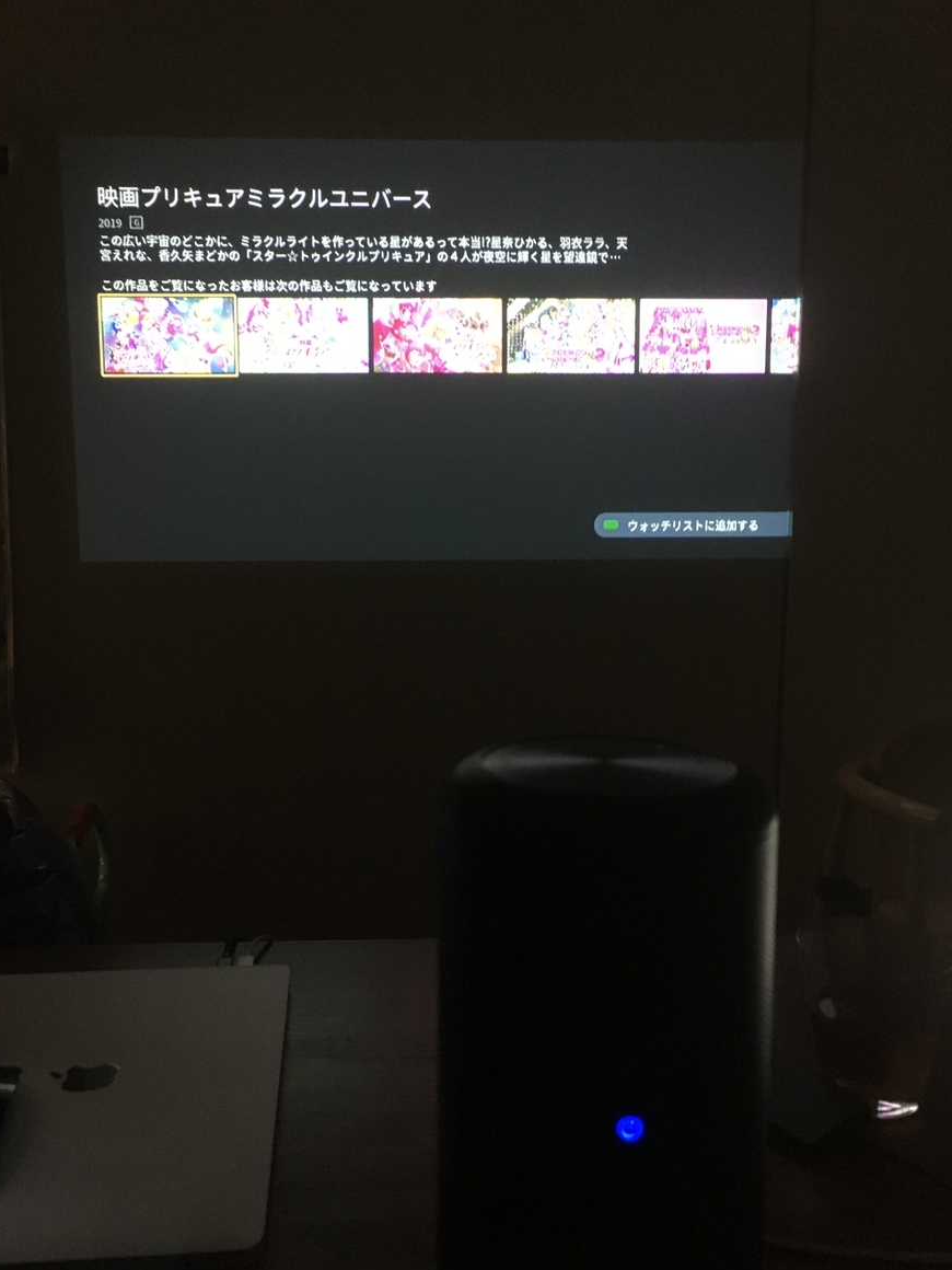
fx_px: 1100
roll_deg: -0.7
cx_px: 465
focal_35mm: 30
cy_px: 638
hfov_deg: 46.8
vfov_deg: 60.0
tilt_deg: -6.2
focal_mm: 4.15
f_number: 2.2
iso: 400
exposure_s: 1/15
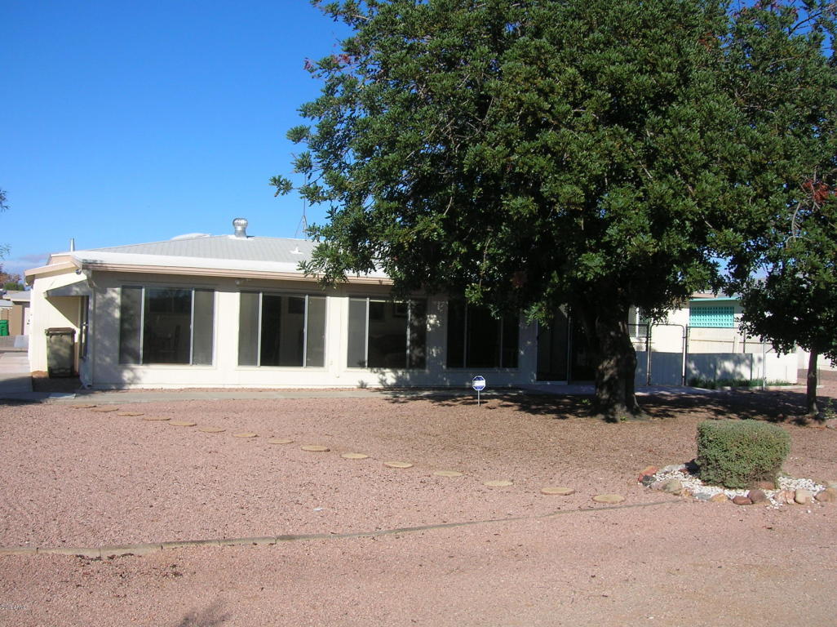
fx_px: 822
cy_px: 314
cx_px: 418
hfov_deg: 54.0
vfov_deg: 41.7
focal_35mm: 34
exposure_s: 1/544
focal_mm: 5.7
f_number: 4.9
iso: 50
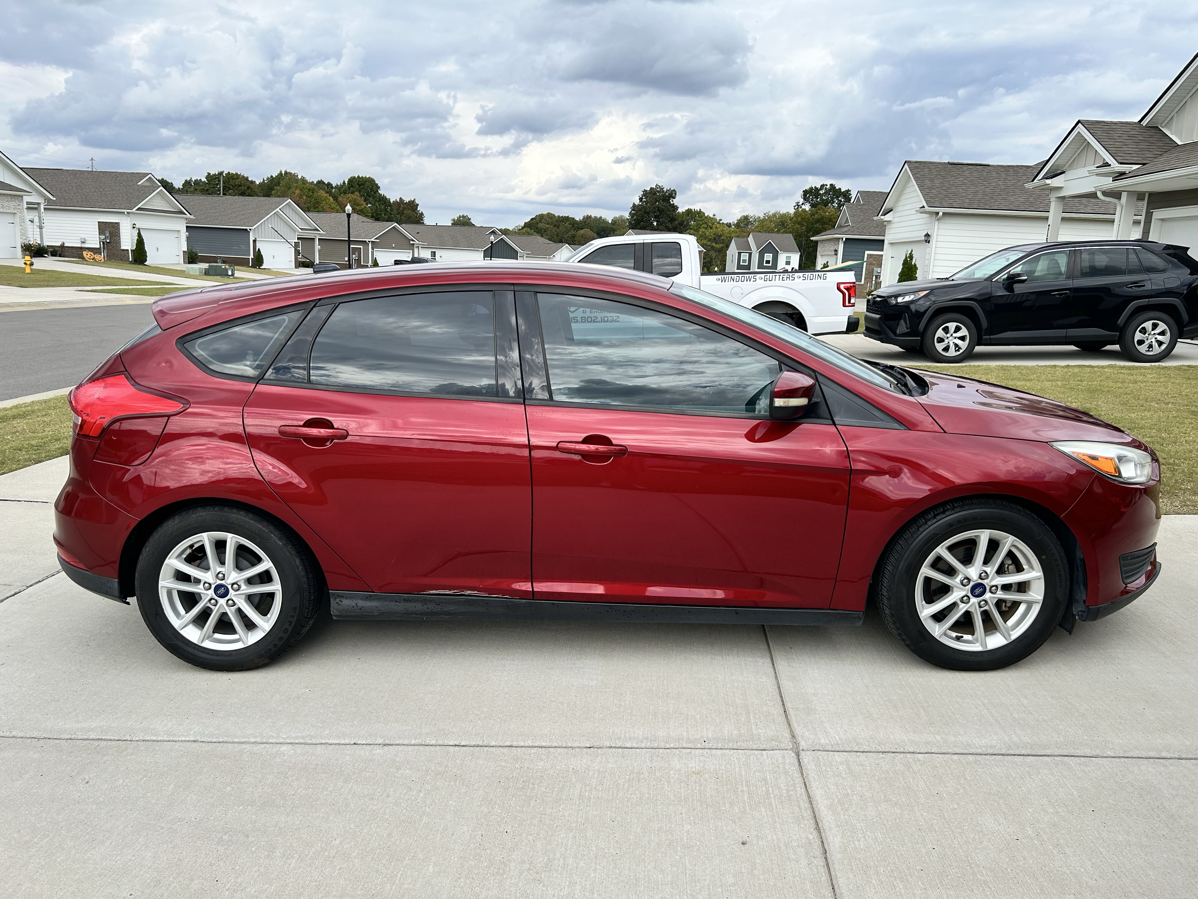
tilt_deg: -11.7
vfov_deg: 53.1
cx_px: 599
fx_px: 900
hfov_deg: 67.3
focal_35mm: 26
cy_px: 450
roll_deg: -2.8
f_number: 1.5
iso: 50
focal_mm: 5.7
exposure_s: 1/2571
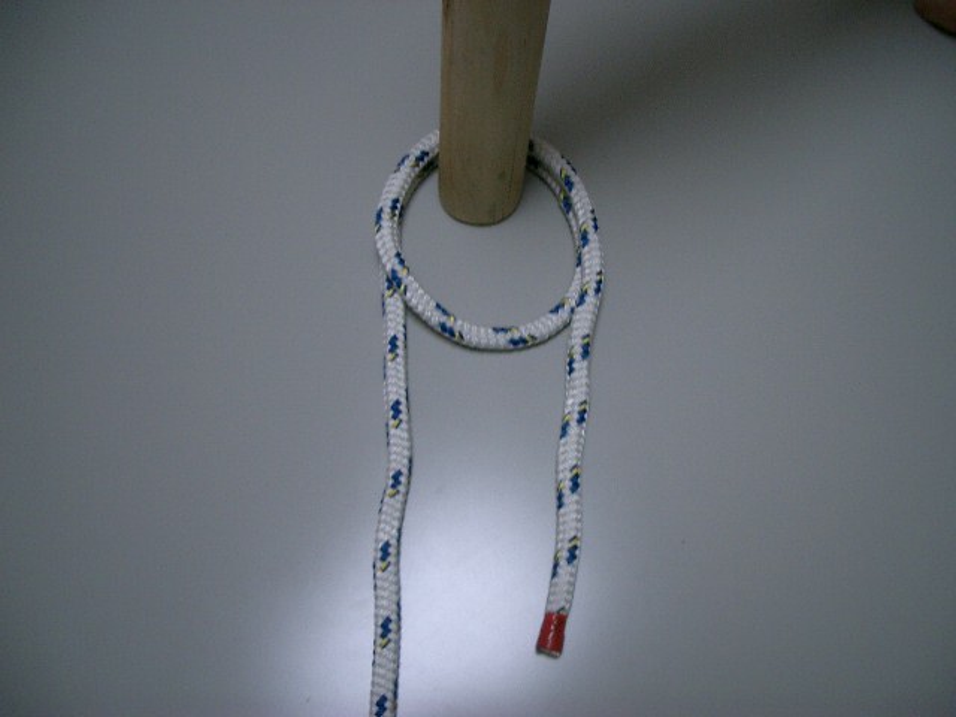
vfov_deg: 40.7
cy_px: 358
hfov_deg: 52.6
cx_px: 478
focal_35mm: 35
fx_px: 967
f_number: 2.6
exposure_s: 1/50
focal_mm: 5.8
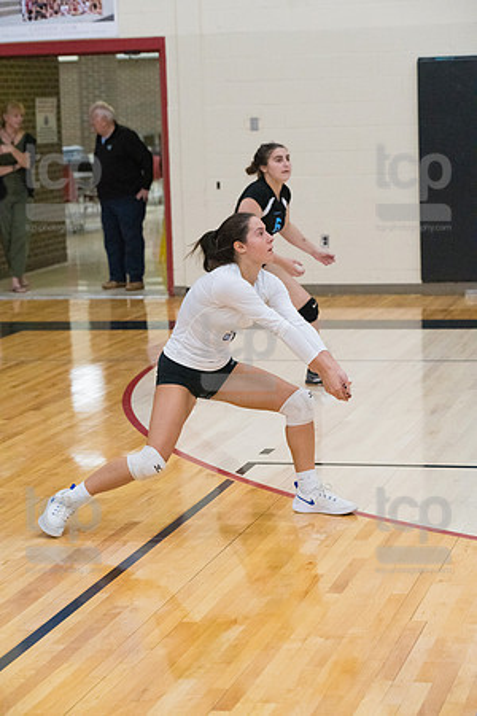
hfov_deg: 13.7
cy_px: 358
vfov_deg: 20.4
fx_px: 1987
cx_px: 238
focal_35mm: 100
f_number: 4.5
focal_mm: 100
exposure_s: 1/1000
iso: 6400
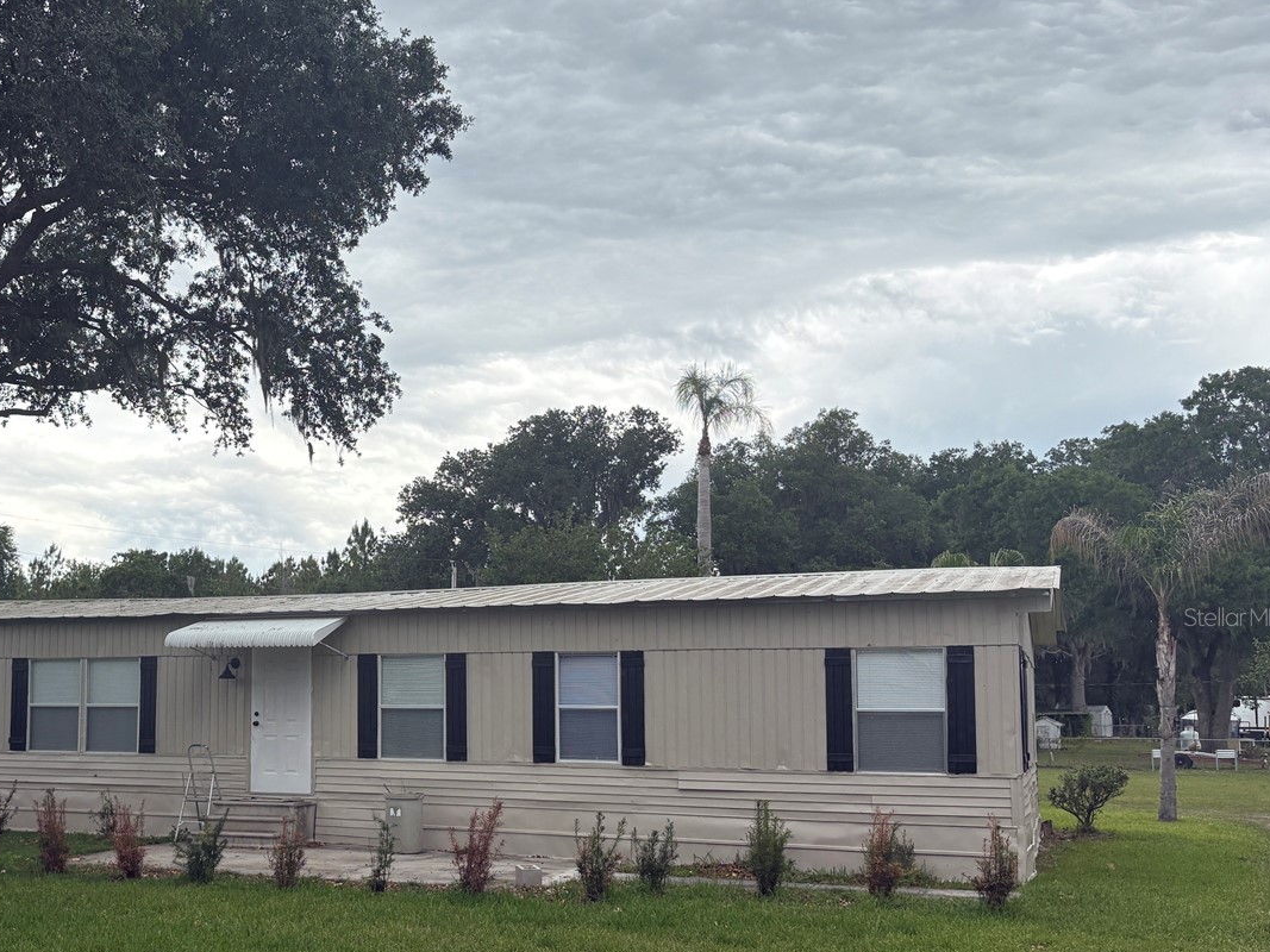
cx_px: 344
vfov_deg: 36.5
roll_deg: +0.2
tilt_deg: +4.2
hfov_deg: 46.4
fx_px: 1431
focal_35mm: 39
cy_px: 616
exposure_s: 1/2012
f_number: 1.6
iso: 50
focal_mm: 5.96
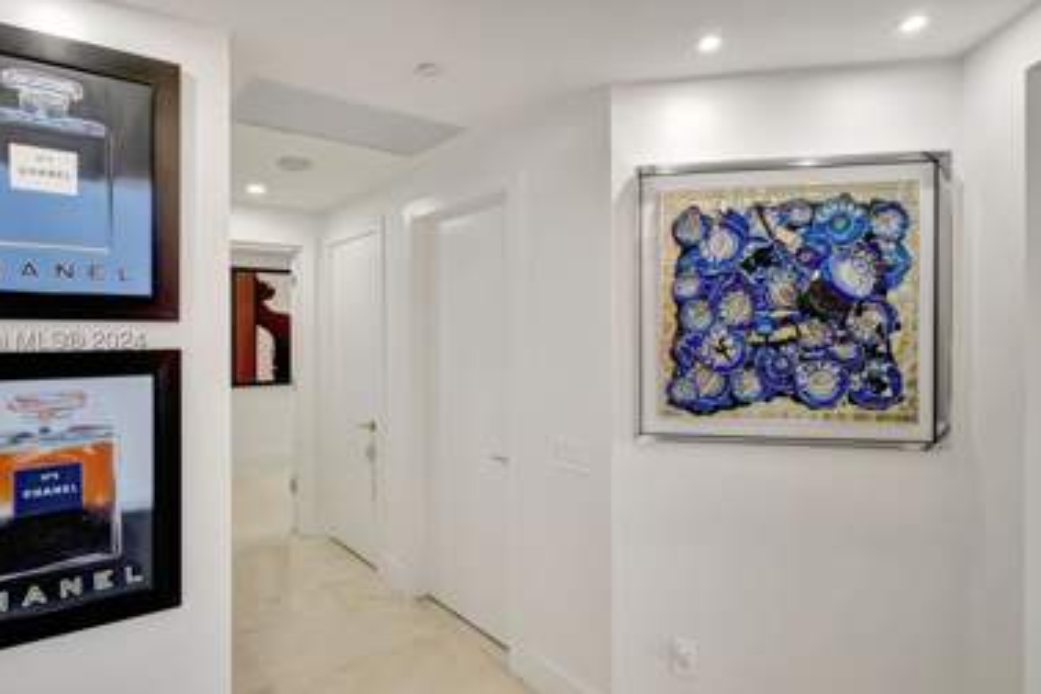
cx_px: 435
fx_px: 549
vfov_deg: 64.6
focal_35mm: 19
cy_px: 344
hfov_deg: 86.2
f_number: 6.4
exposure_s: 1/20
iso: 800
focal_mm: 10
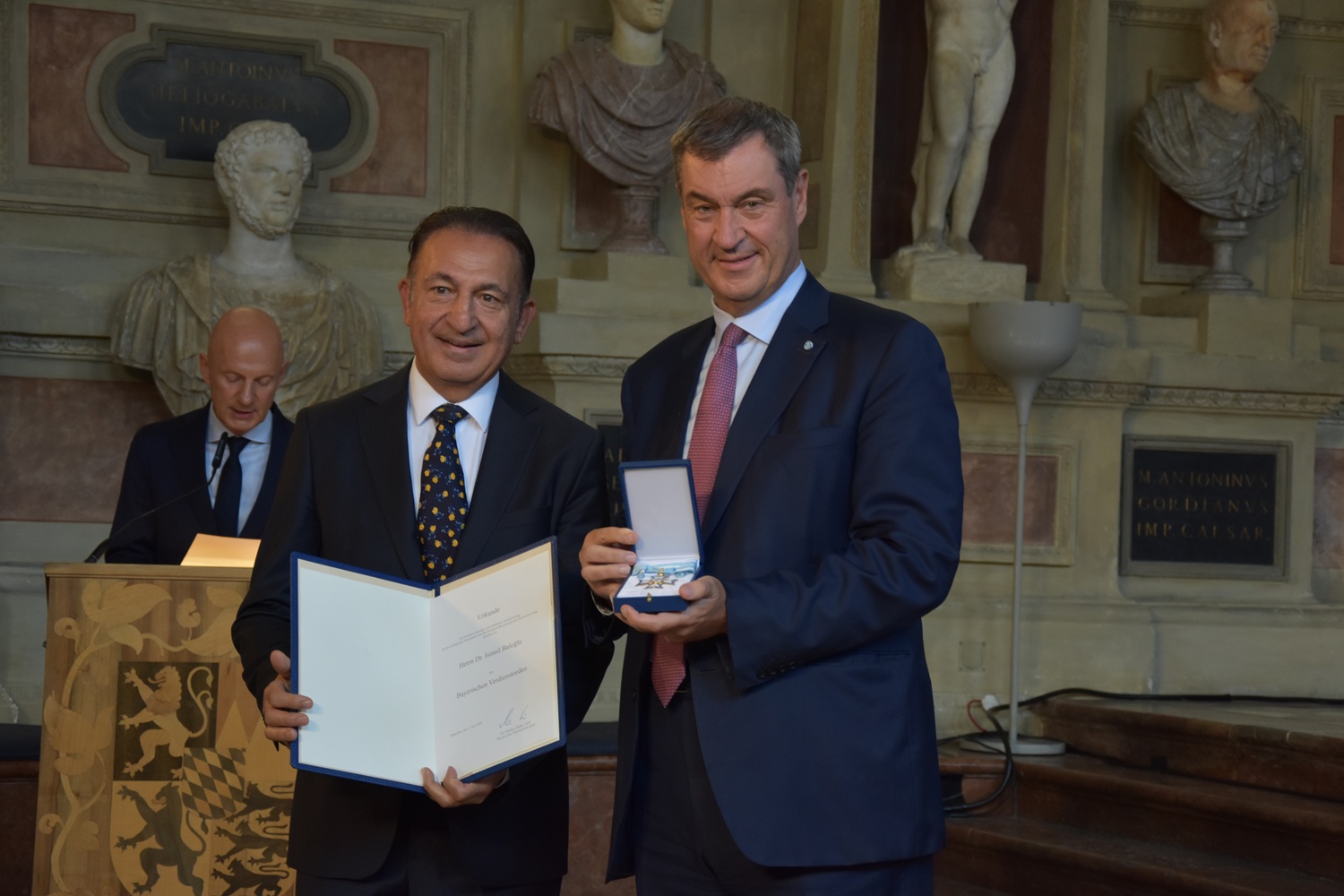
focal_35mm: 99
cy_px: 448
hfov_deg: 20.6
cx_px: 672
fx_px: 3696
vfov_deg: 13.8
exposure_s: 1/60
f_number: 5.3
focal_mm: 66
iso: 800
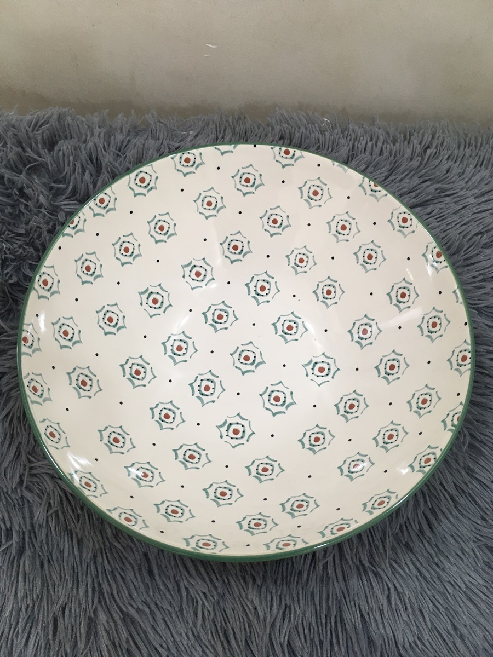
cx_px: 246
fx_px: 551
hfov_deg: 48.2
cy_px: 328
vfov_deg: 61.7
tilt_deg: -66.8
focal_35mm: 29
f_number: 2.2
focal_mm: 4.15
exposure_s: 1/33
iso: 50
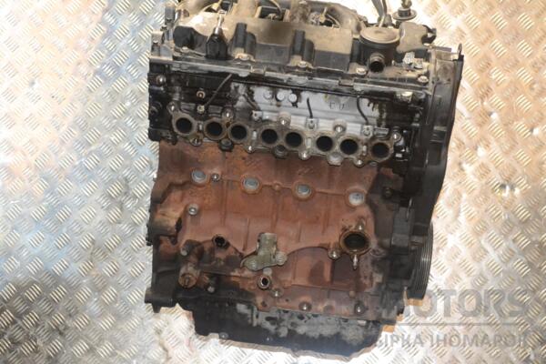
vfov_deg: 23.8
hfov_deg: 35.1
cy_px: 182
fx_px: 864
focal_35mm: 57
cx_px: 273
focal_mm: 38
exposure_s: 1/60
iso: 3200
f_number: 7.1
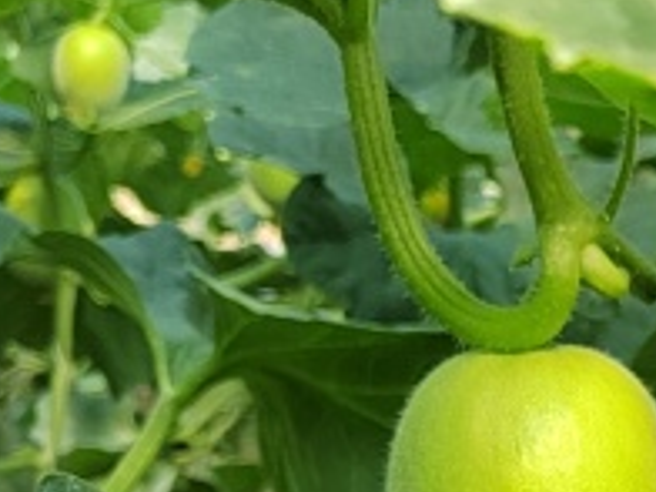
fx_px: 2369
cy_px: 778
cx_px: 964
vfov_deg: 11.3
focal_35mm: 125
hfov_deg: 14.7
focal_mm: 5.52
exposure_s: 1/605
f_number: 1.9
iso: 513
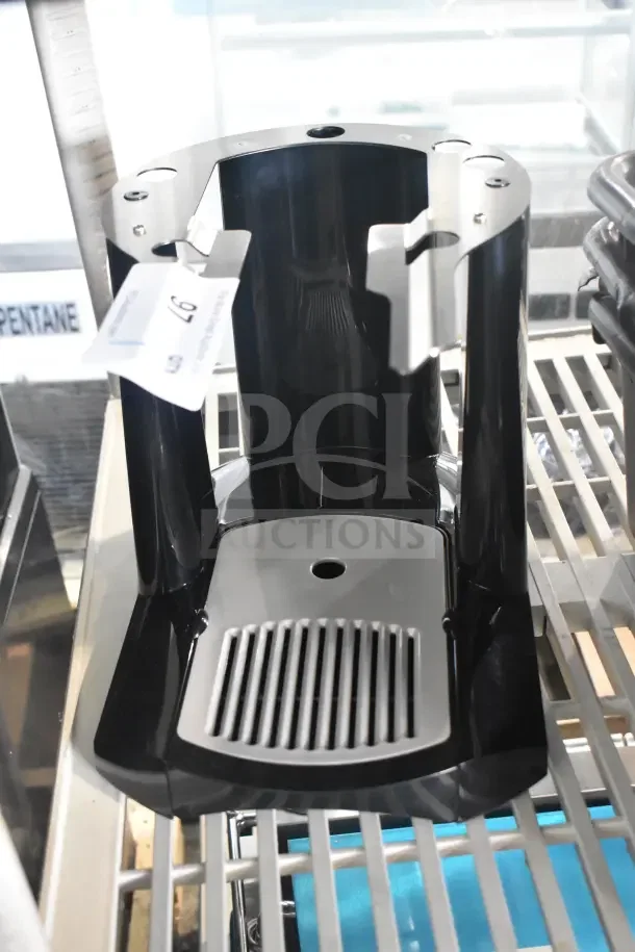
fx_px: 1151
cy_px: 476
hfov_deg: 30.8
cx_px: 318
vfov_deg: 45.0
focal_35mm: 44
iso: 6400
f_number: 4.5
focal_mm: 29
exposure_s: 1/80
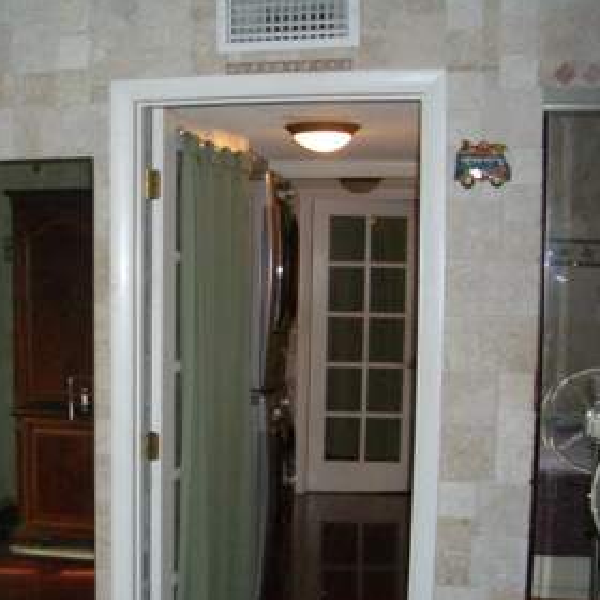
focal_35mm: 53
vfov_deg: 32.0
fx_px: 1039
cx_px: 163
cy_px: 377
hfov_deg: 31.7
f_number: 2.6
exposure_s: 1/60
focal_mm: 5.8
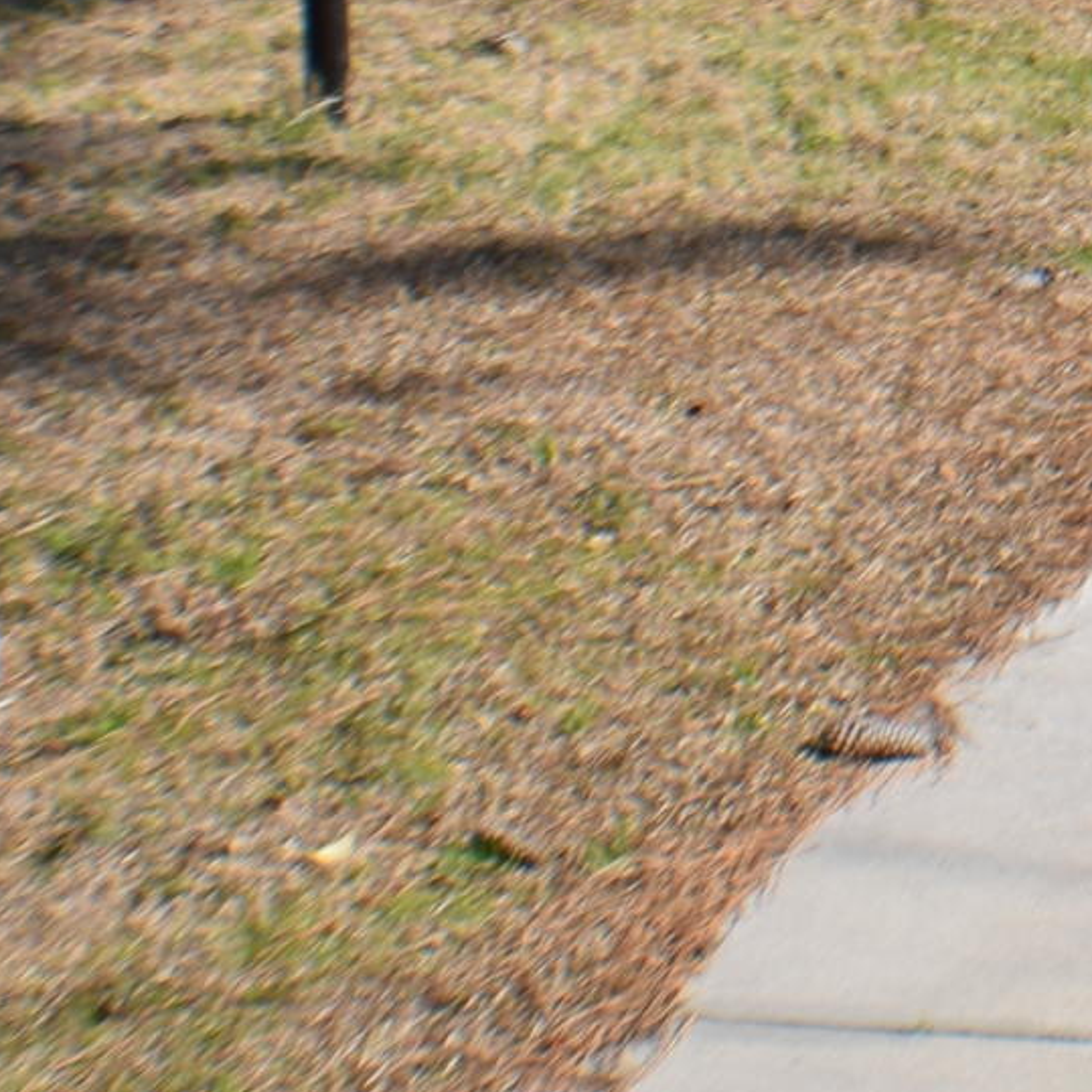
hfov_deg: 9.2
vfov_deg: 9.4
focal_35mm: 177
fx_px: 6330
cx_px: 2255
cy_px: -823
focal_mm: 25
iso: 100
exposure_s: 1/200
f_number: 9
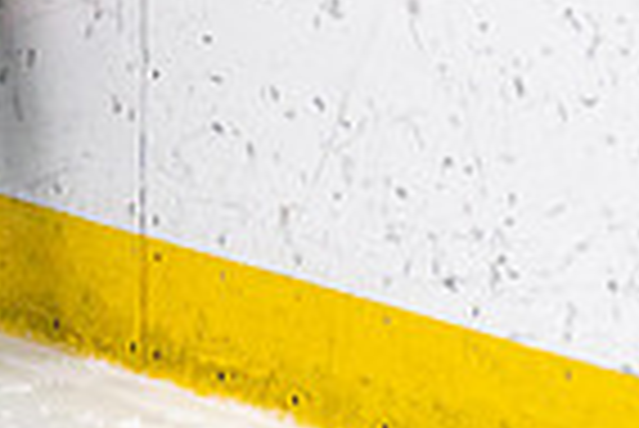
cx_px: -284
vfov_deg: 2.8
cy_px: -308
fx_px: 8706
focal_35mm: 490
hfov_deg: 4.2
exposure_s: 1/1250
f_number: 2.8
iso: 3200
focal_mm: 104
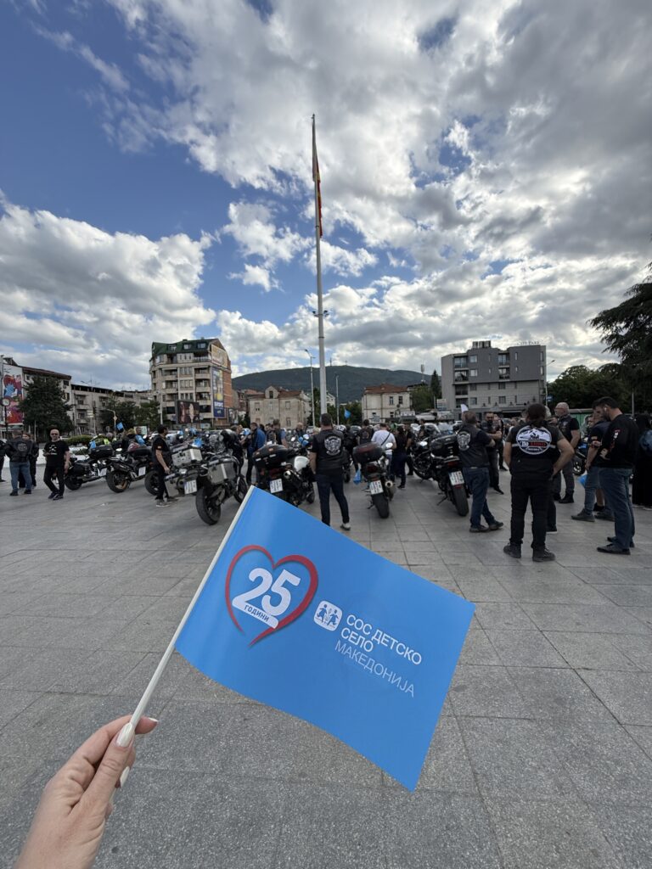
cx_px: 326
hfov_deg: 85.7
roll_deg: +1.5
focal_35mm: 14
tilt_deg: -0.1
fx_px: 352
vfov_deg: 102.1
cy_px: 434
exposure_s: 1/1497
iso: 50
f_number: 2.2
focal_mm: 2.22
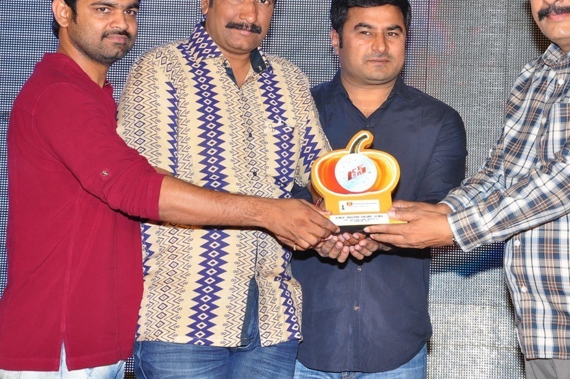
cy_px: 142
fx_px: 1787
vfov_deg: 12.1
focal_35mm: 113
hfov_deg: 18.1
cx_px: 352
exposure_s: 1/125
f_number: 6.3
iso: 400
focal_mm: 58
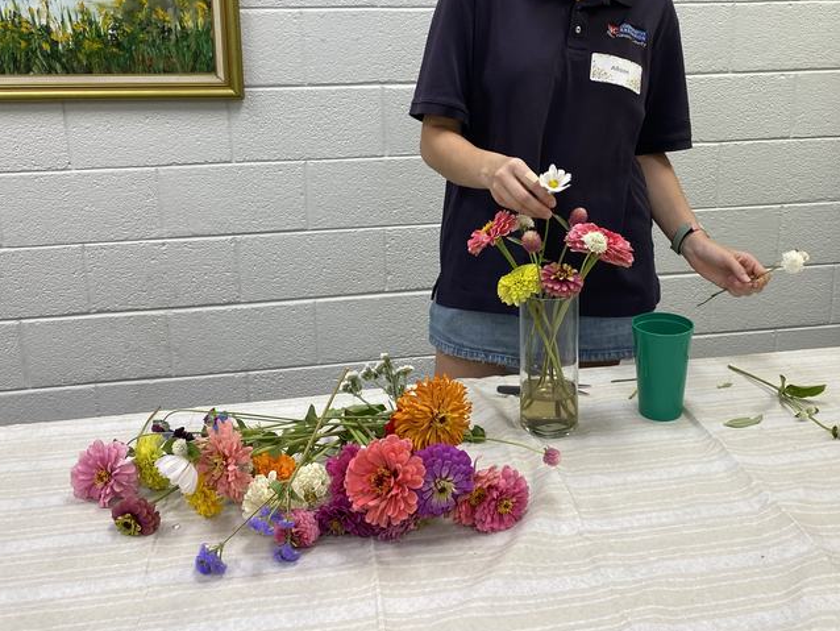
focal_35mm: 38
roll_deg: -0.6
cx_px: 488
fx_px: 922
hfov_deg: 48.8
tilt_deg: -17.1
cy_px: 216
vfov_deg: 37.4
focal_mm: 4.25
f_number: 1.8
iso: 80
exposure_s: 1/120
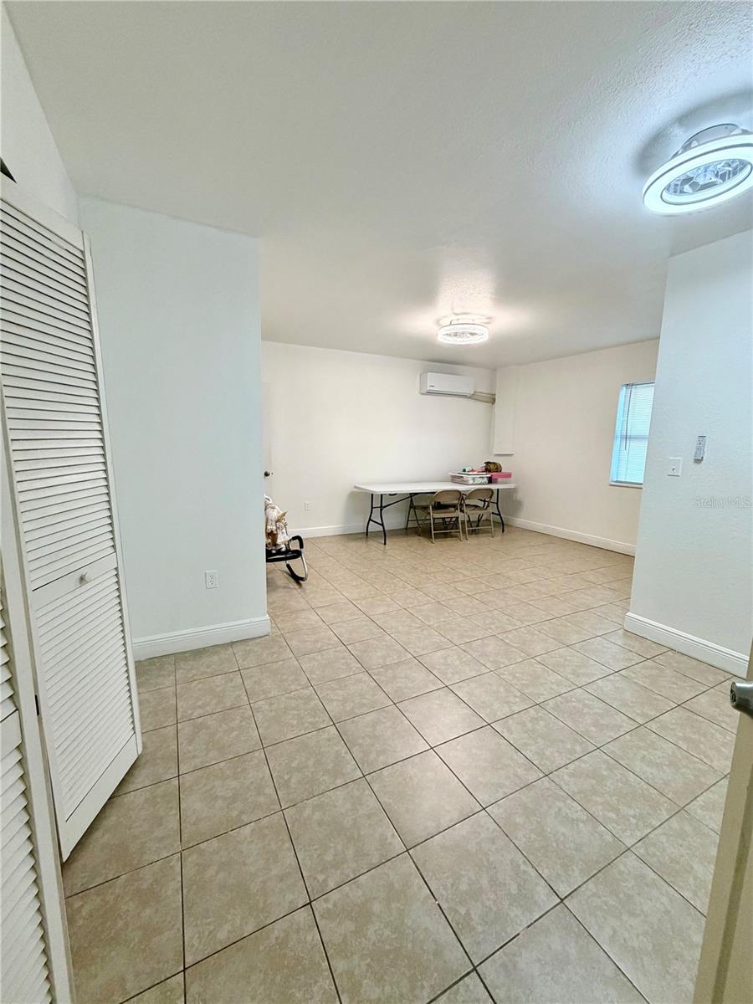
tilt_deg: -8.2
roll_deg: -1.0
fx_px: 406
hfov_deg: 85.7
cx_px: 376
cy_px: 502
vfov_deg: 102.1
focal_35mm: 14
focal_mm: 2.22
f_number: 2.2
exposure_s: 1/121
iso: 200
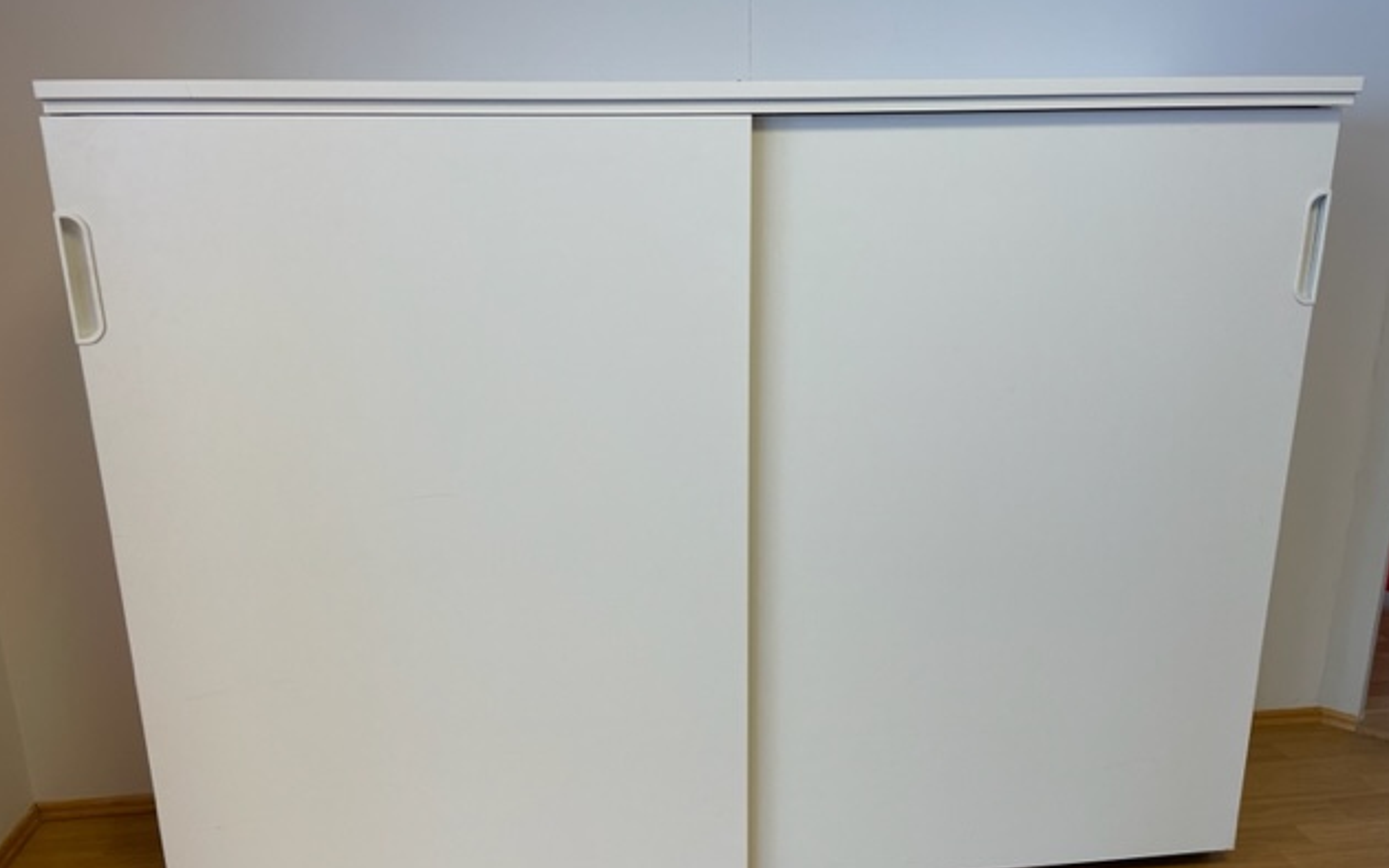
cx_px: 697
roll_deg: +1.2
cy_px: 487
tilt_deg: -16.8
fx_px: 1060
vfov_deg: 44.5
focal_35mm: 28
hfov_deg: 66.5
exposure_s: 1/100
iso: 64
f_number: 1.6
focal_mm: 4.2
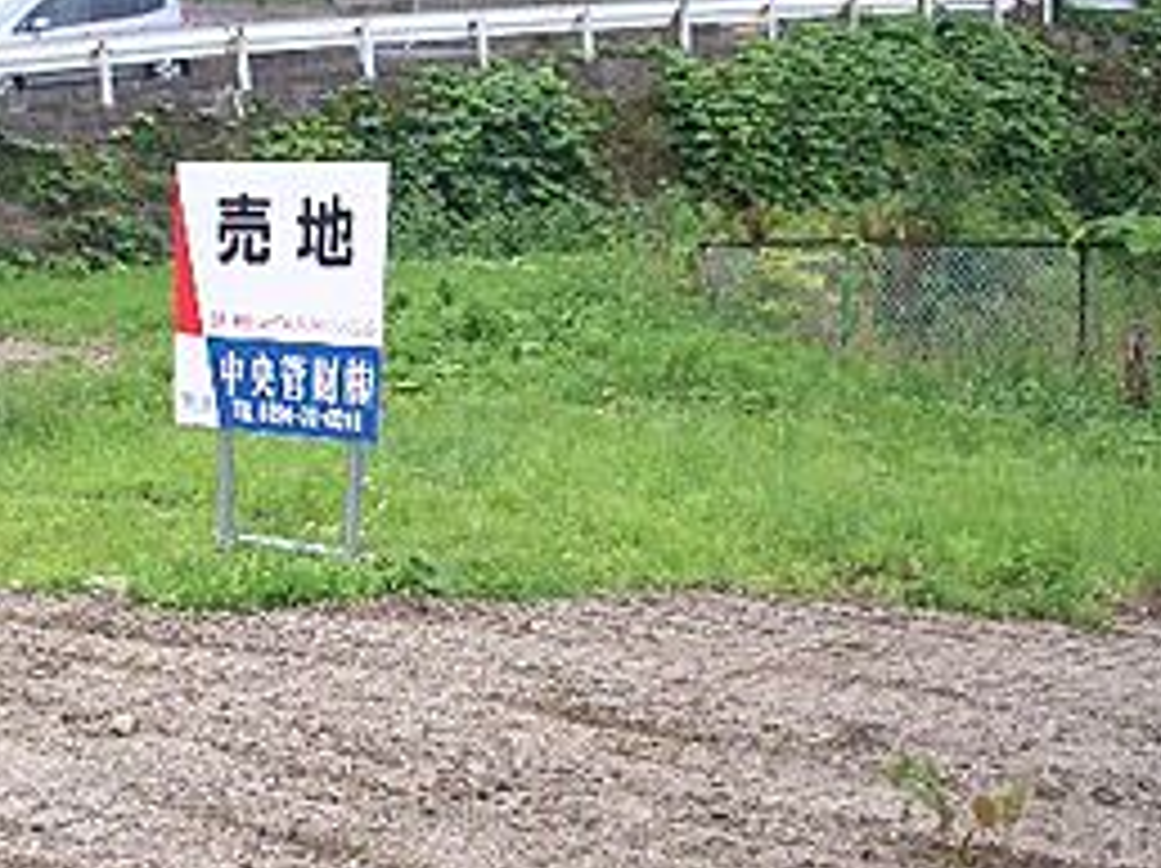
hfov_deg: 31.0
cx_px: 256
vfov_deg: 23.9
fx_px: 2044
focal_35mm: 61
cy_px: 528
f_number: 4.3
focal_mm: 5.8
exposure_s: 1/160
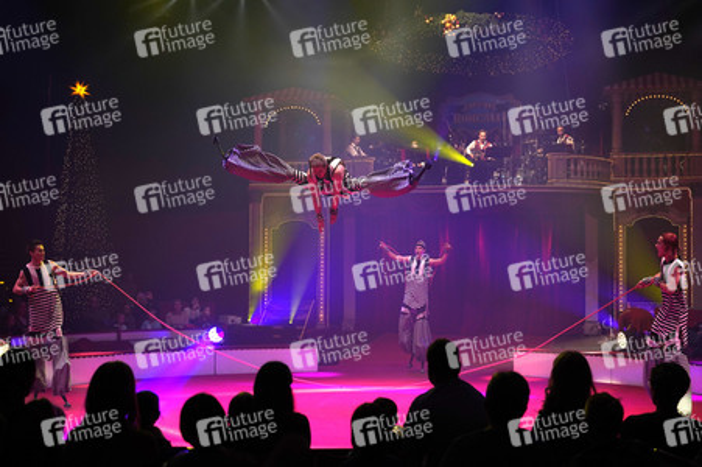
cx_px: 351
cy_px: 234
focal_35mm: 48
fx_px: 935
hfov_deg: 41.1
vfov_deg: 28.0
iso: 1000
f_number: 3.5
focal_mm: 48
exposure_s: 1/500
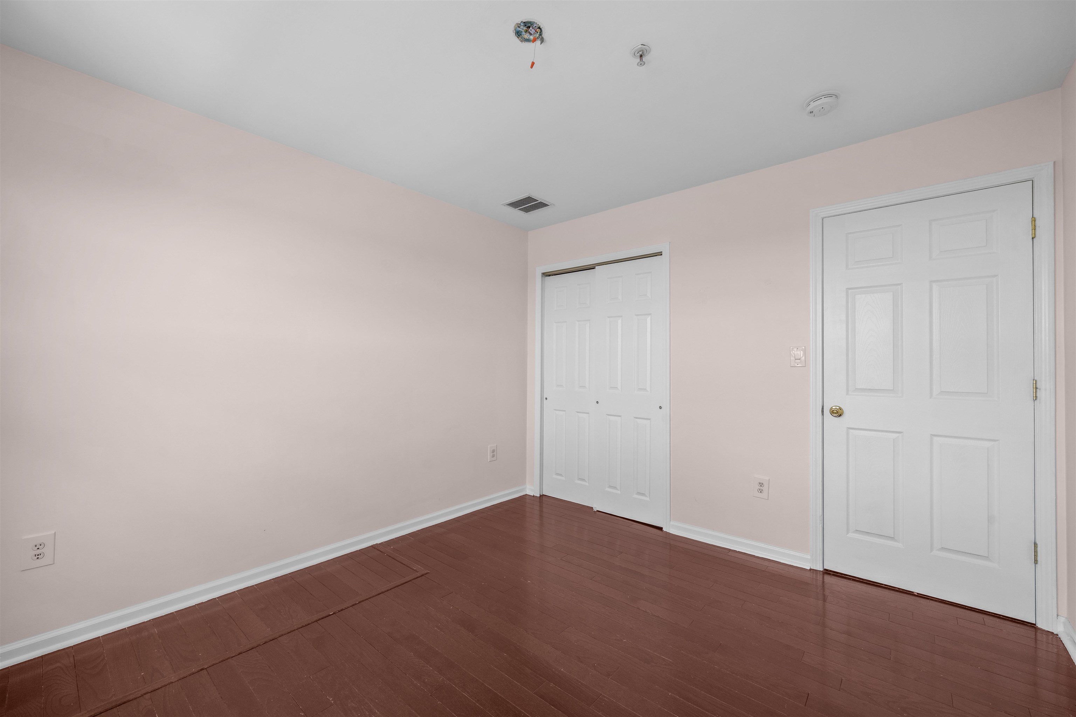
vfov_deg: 81.2
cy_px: 358
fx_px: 418
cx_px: 538
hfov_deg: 104.3
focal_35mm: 14
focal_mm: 14
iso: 250
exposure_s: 1/4
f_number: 8
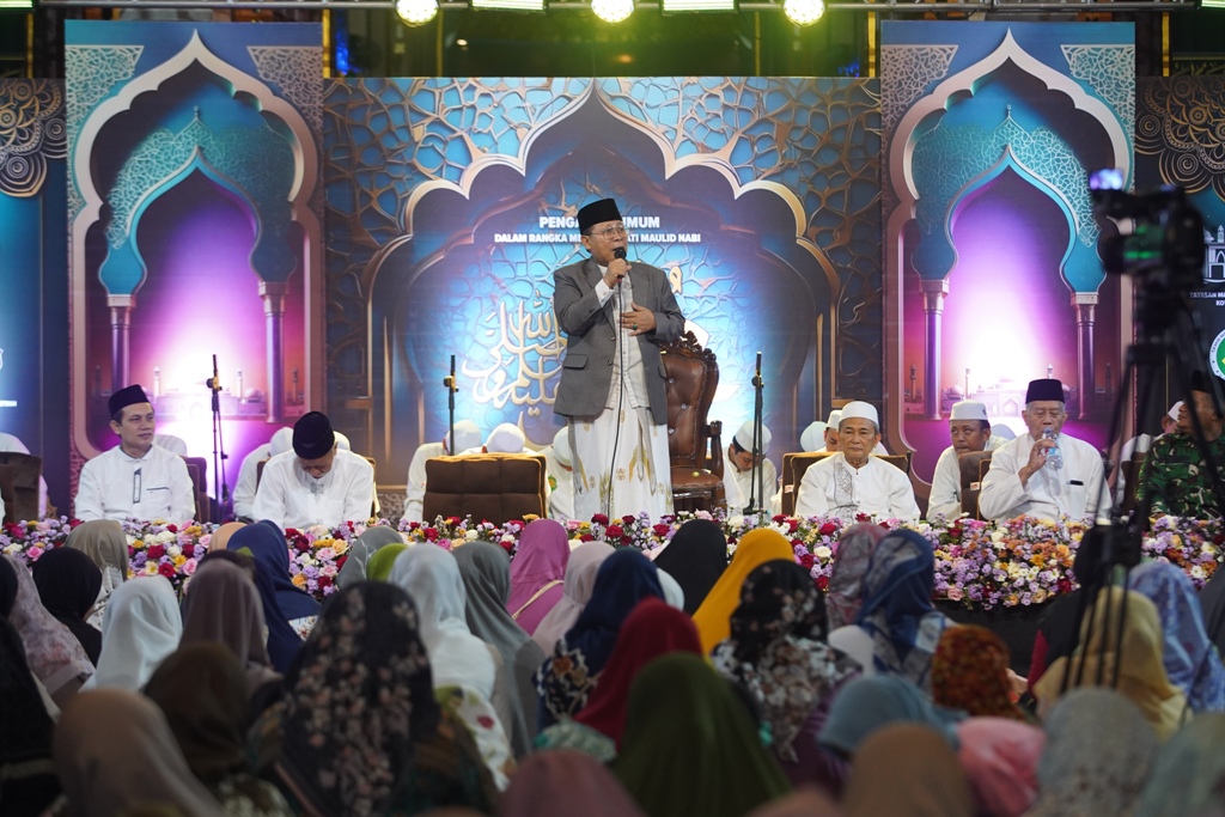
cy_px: 408
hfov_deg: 18.6
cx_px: 612
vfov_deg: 12.5
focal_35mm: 110
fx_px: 3743
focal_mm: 110
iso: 2500
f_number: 3.5
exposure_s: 1/250
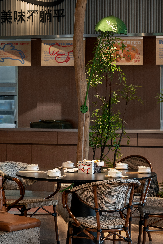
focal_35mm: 118
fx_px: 801
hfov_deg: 11.6
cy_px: 108
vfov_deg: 17.3
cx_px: 108
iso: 200
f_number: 5
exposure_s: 1/8
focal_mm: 53
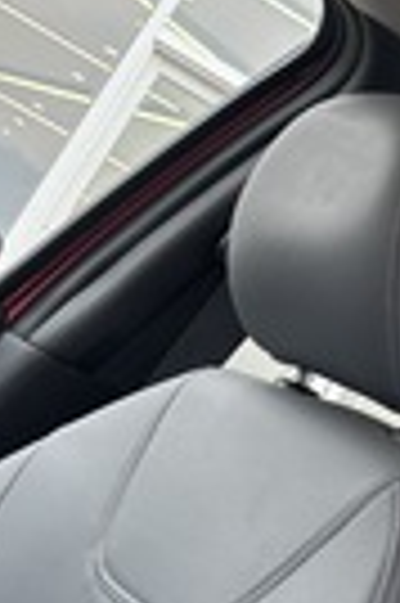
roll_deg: -26.9
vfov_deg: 23.6
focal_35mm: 85
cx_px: 629
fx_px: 1420
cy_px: 124
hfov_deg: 14.7
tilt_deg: +20.0
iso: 64
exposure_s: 1/121
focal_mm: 5.96
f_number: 1.6
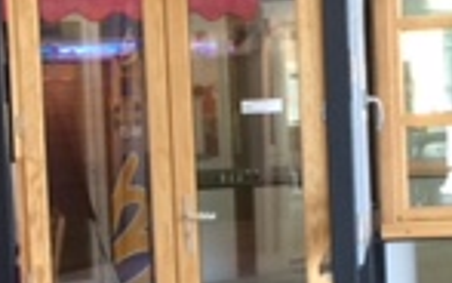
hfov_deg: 15.5
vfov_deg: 9.8
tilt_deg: -7.5
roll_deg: +0.2
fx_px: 1651
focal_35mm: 134
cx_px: 145
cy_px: 243
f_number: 2.2
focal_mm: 4.15
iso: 64
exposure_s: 1/33
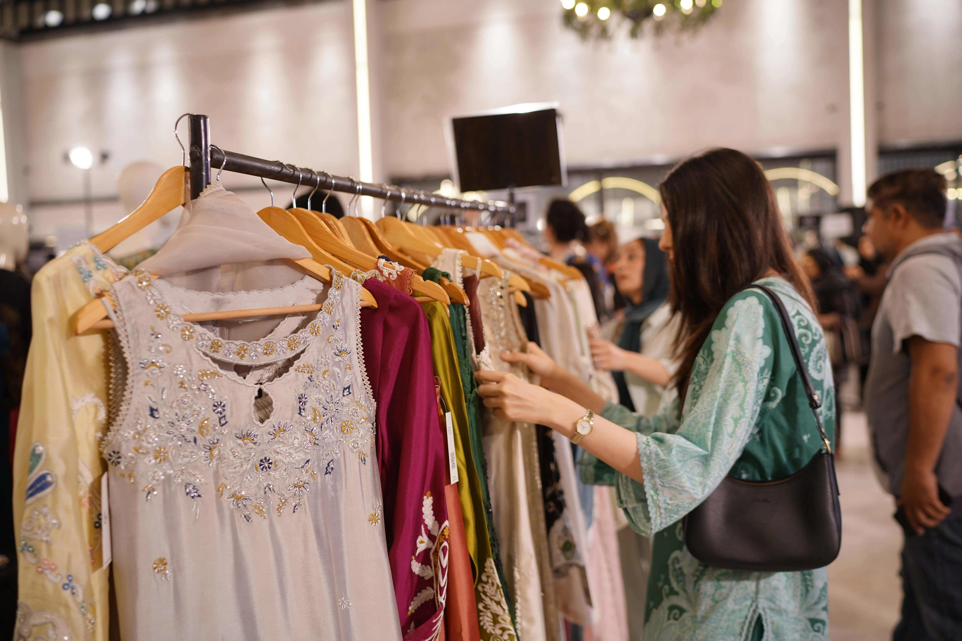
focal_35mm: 35
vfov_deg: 37.9
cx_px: 481
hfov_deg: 54.4
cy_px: 320
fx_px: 935
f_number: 2
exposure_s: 1/100
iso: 320
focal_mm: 35
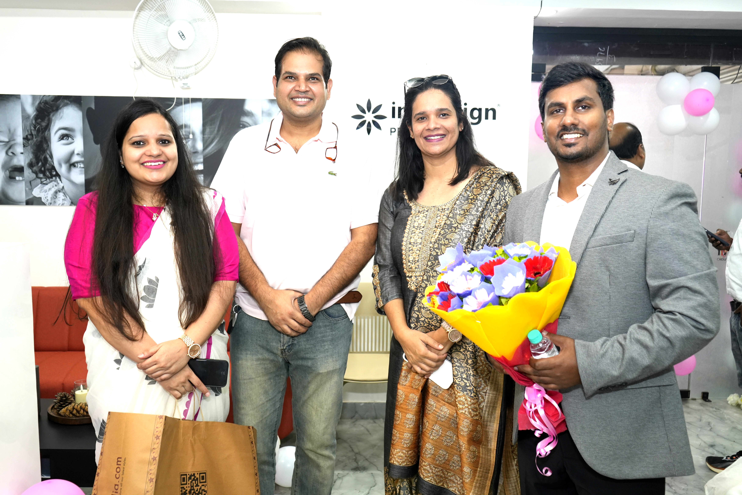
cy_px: 248
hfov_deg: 61.9
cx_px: 371
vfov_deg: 43.6
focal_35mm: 30
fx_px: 618
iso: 1000
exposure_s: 1/160
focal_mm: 30
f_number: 4.5
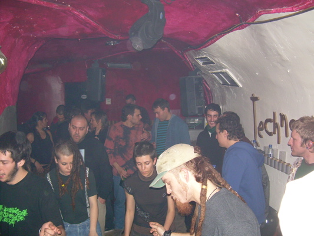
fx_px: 345
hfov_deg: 49.0
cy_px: 118
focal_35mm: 38
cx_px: 157
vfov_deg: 37.7
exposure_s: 1/60
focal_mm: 6.3
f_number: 2.8
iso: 200
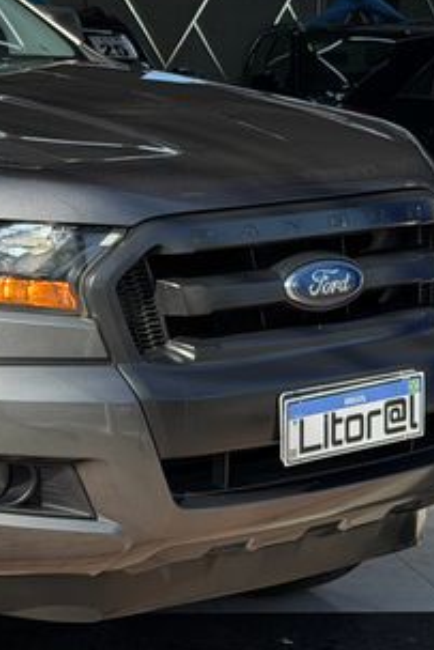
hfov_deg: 10.0
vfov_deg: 15.4
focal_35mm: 133
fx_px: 2402
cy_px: 244
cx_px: -244
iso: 64
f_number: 1.78
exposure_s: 1/1838
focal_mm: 6.76
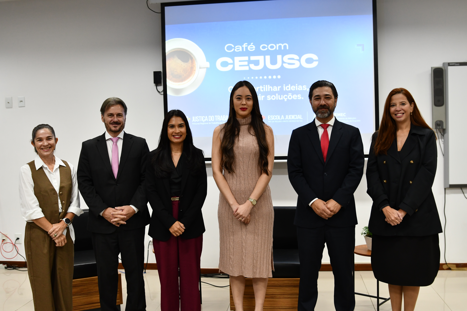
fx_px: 506
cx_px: 234
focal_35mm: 39
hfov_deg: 49.6
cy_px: 156
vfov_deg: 34.2
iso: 800
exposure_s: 1/200
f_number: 2.8
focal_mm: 26
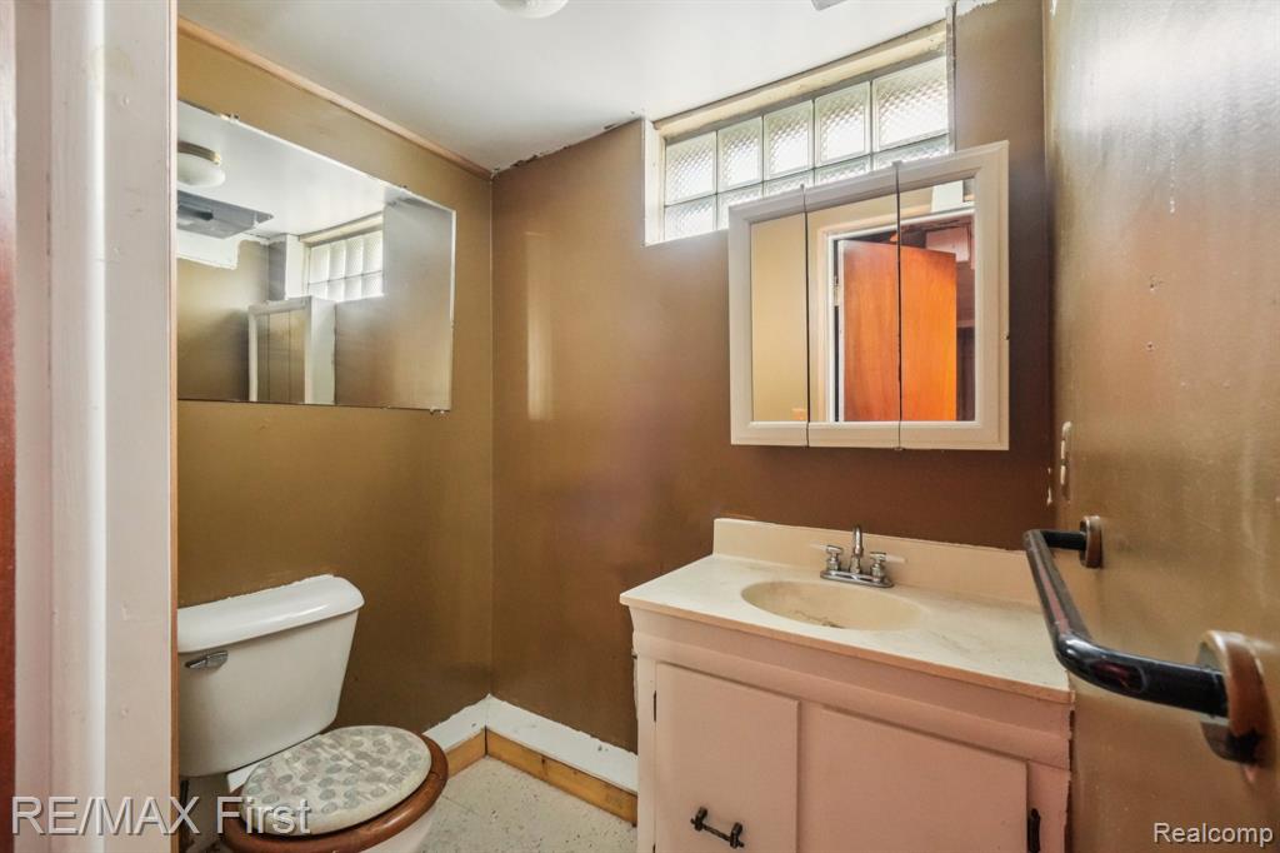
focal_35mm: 15
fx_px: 533
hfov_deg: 100.4
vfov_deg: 77.3
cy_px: 426
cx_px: 640
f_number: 8
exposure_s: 1/20
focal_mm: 10
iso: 6400
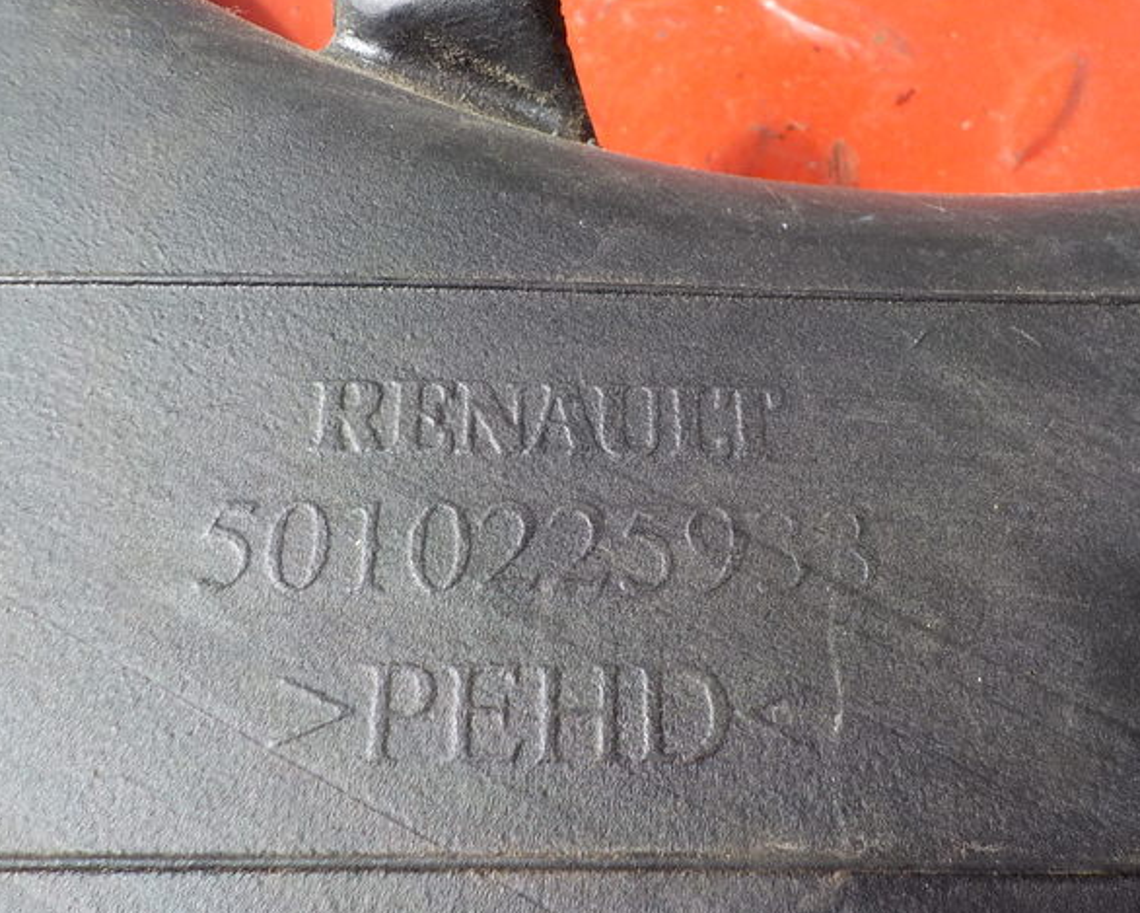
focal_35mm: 32
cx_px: 611
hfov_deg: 55.6
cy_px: 457
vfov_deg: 45.8
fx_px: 1080
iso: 125
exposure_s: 1/60
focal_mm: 4.1
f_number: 3.3
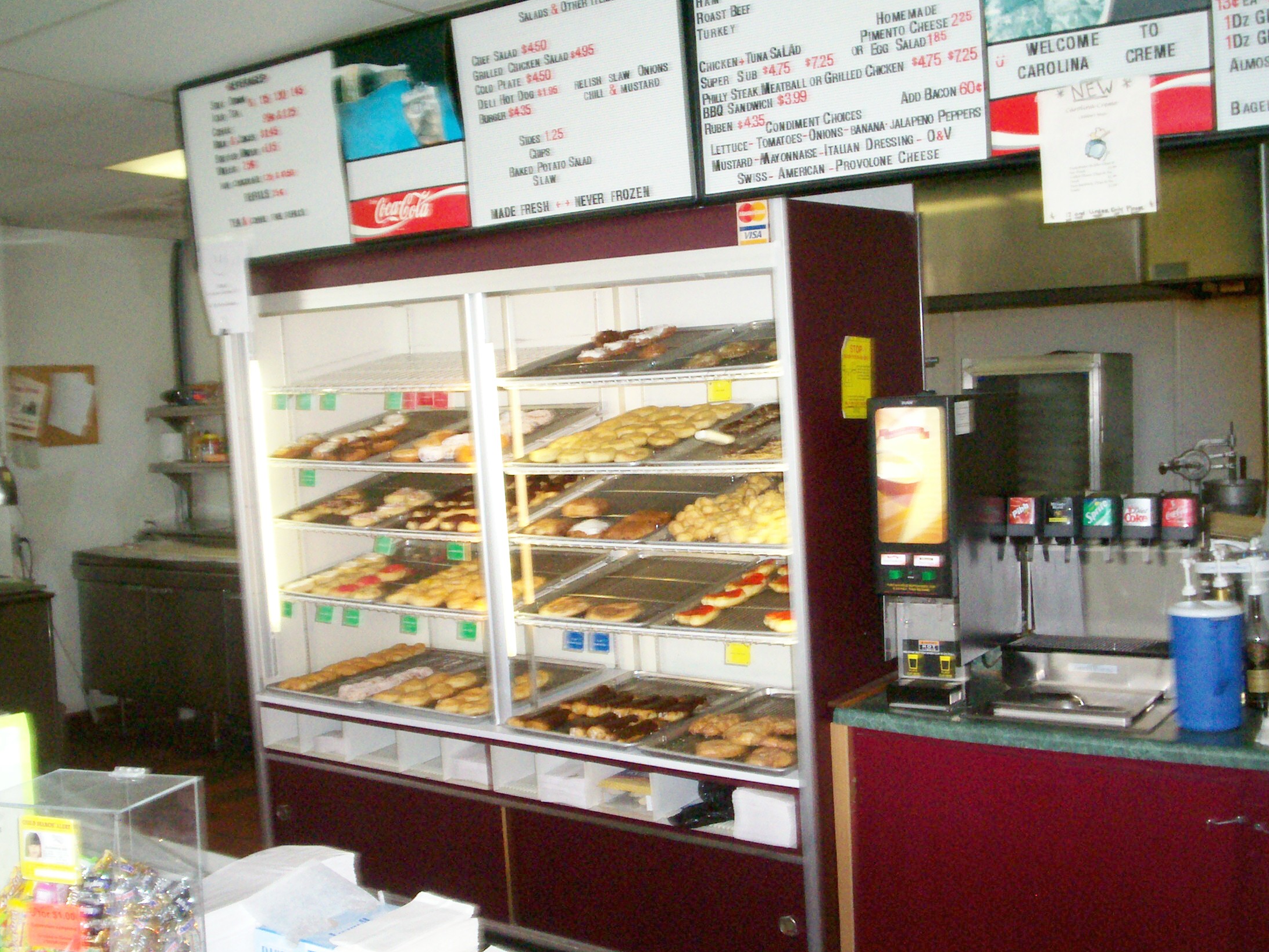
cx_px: 650
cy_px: 483
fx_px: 1393
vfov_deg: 37.7
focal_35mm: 38
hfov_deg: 49.0
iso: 140
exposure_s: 1/64
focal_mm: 5.9
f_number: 4.5
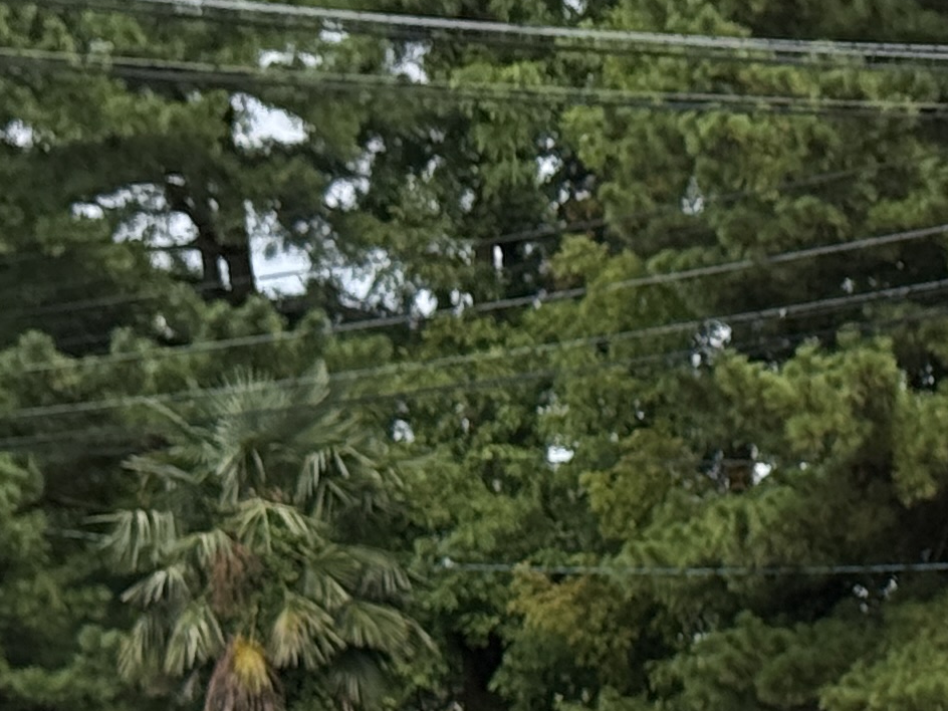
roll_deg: -0.6
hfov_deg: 9.2
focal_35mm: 205
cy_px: 804
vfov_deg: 7.2
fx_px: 5614
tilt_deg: +1.2
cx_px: 1792
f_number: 1.78
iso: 100
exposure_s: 1/2976
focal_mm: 6.76
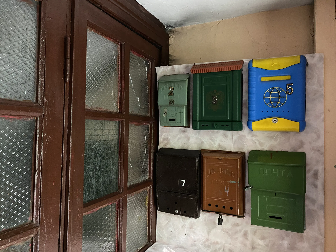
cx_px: 168
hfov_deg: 67.3
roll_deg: -1.0
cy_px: 126
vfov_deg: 53.1
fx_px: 252
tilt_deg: +1.0
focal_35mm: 26
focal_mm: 4.25
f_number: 1.8
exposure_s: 1/31
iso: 640
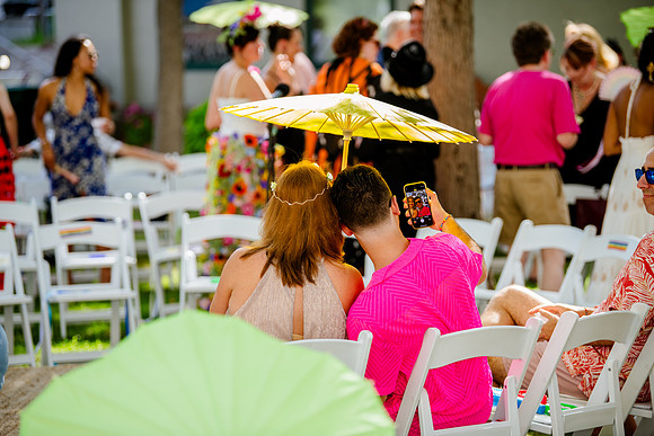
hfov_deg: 15.2
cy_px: 218
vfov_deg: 10.2
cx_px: 327
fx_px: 2453
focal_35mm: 135
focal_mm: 135
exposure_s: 1/250
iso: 200
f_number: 2.8
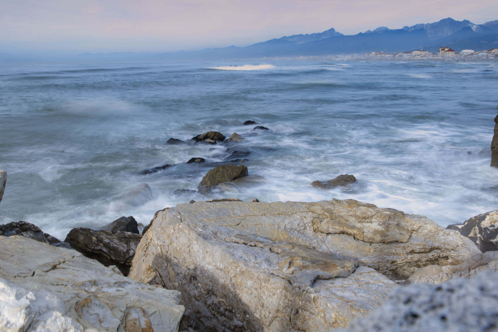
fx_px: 498
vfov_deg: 36.9
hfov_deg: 53.1
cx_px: 249
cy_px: 166
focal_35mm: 36
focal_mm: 36
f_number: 22
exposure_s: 1
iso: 50
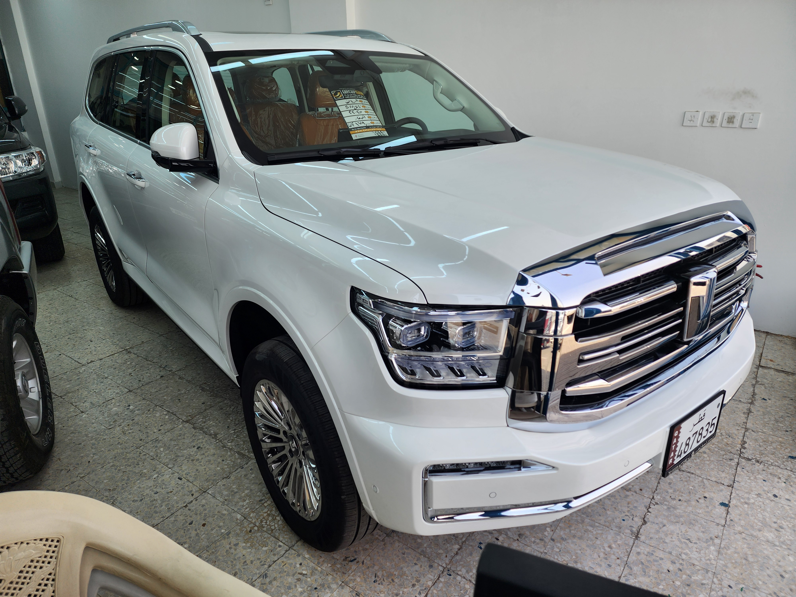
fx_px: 529
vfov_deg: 58.9
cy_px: 298
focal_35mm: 23
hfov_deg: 73.9
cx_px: 398
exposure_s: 1/208
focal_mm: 6.4
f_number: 1.8
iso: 12
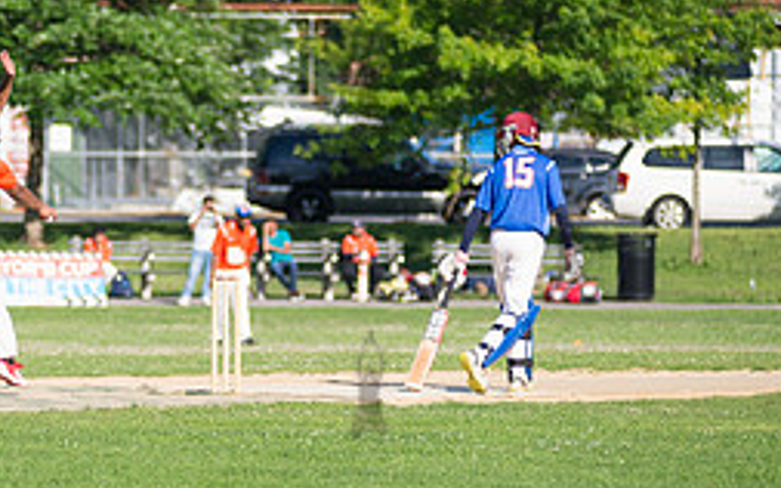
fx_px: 7214
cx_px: -31
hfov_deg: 6.2
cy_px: 233
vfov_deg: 3.9
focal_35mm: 339
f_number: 2.8
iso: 200
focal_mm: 145
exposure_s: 1/2500
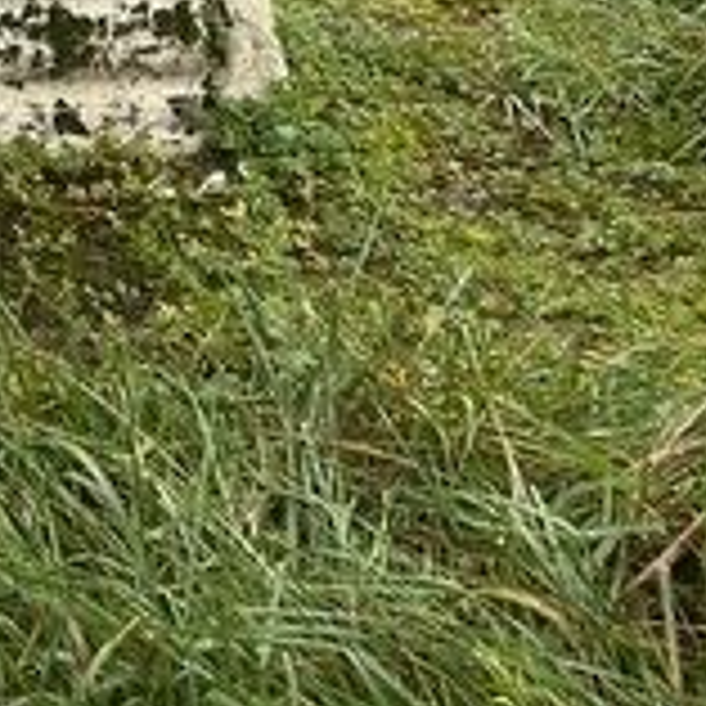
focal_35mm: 117
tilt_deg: -5.9
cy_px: -693
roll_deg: +4.9
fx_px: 2700
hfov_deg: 13.8
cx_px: -418
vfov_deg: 13.0
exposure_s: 1/523
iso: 50
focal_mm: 5.7
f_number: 1.5
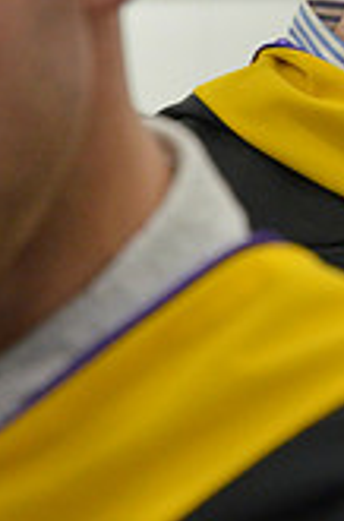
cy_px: 73
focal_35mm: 370
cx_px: 571
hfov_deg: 3.7
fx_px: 5337
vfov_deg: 5.6
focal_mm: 70
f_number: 4.5
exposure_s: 1/125
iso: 2800
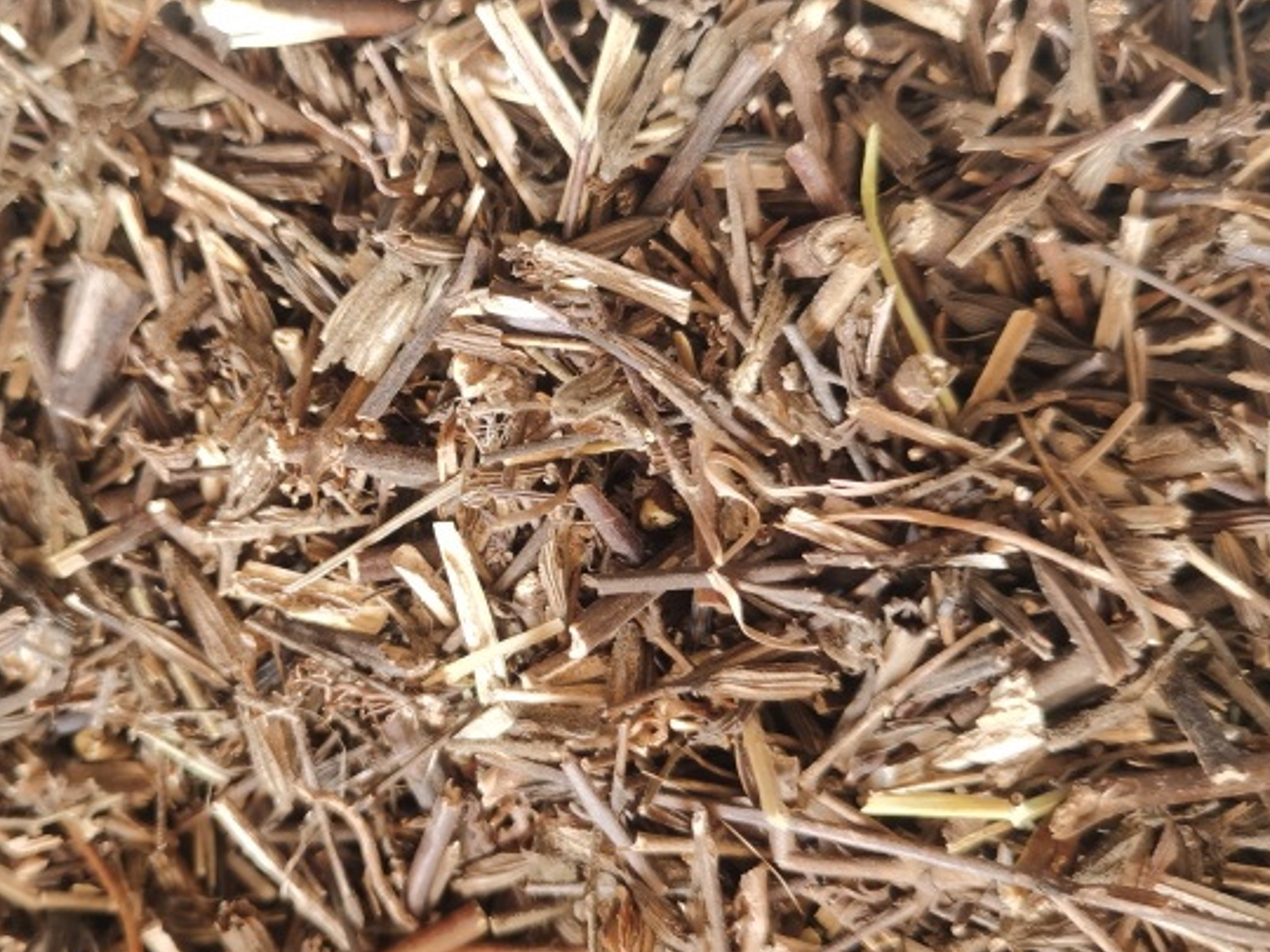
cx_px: 492
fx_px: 1468
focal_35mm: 40
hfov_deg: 46.5
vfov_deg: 36.0
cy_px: 489
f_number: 1.8
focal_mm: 5.58
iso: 160
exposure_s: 1/50
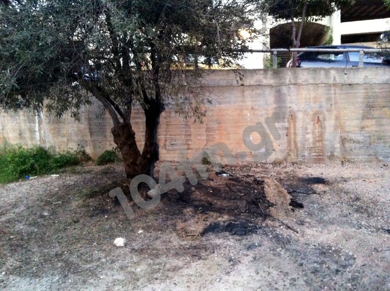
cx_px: 195
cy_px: 146
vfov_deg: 40.6
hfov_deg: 52.7
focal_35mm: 35
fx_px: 394
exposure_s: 1/15
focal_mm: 3.85
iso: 640
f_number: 2.8
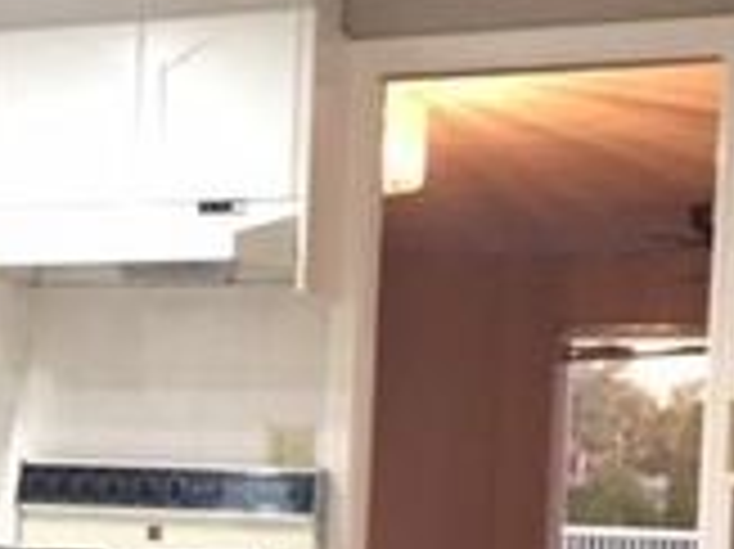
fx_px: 1886
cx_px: 0
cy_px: 556
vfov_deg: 16.2
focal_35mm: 89
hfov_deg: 21.3
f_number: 2.2
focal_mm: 4.15
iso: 250
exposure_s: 1/30
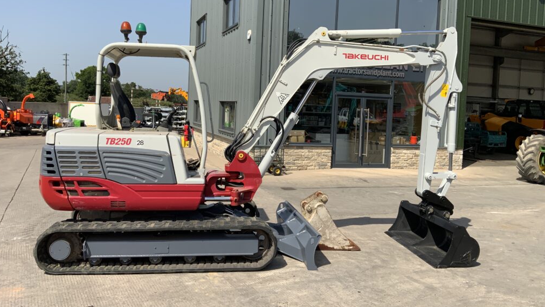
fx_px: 463
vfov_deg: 36.6
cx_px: 270
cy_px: 124
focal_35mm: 32
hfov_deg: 61.0
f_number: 1.8
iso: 20
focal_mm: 3
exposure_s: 1/2141
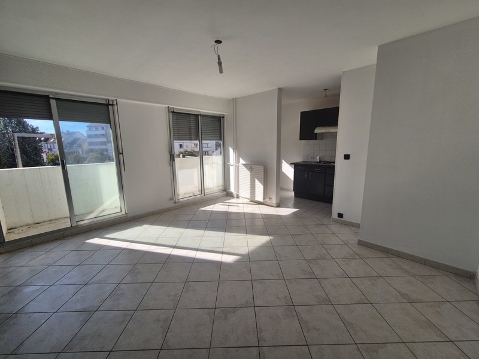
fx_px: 180
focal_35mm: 13
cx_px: 240
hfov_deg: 106.2
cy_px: 180
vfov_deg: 89.9
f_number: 2.2
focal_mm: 2.2
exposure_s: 1/1036
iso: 50
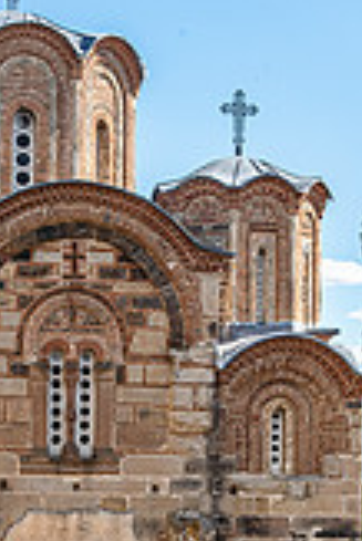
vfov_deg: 17.4
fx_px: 1746
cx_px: 66
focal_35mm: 116
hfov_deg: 11.8
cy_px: 465
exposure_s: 1/250
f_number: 11
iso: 200
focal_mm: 42
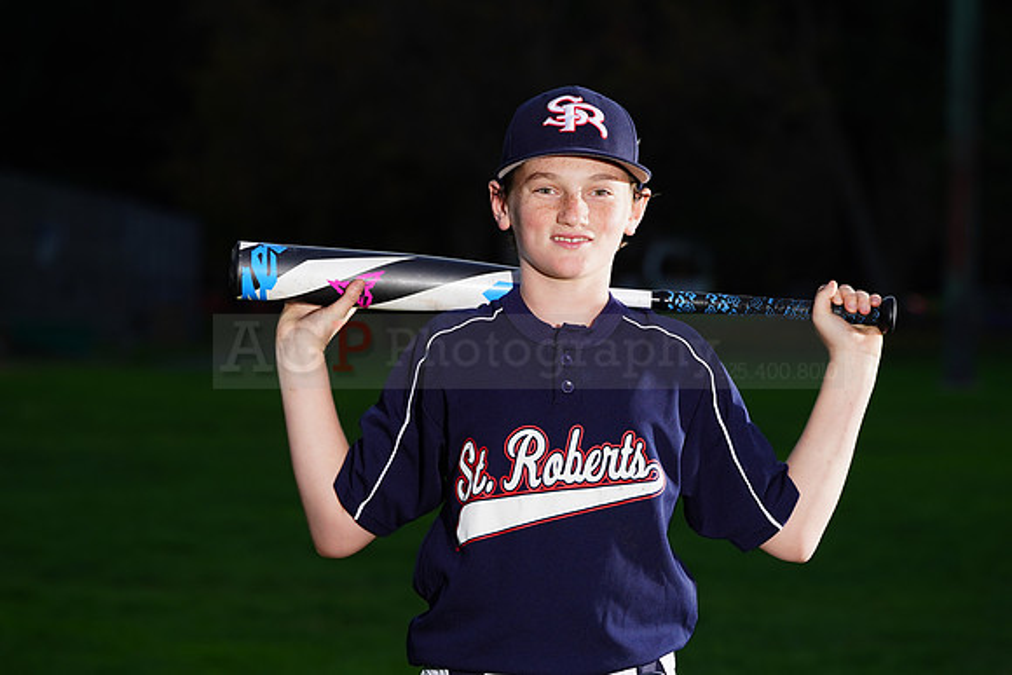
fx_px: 5258
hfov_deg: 11.0
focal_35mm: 187
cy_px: 338
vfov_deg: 7.3
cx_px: 506
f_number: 8
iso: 320
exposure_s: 1/160
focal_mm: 187
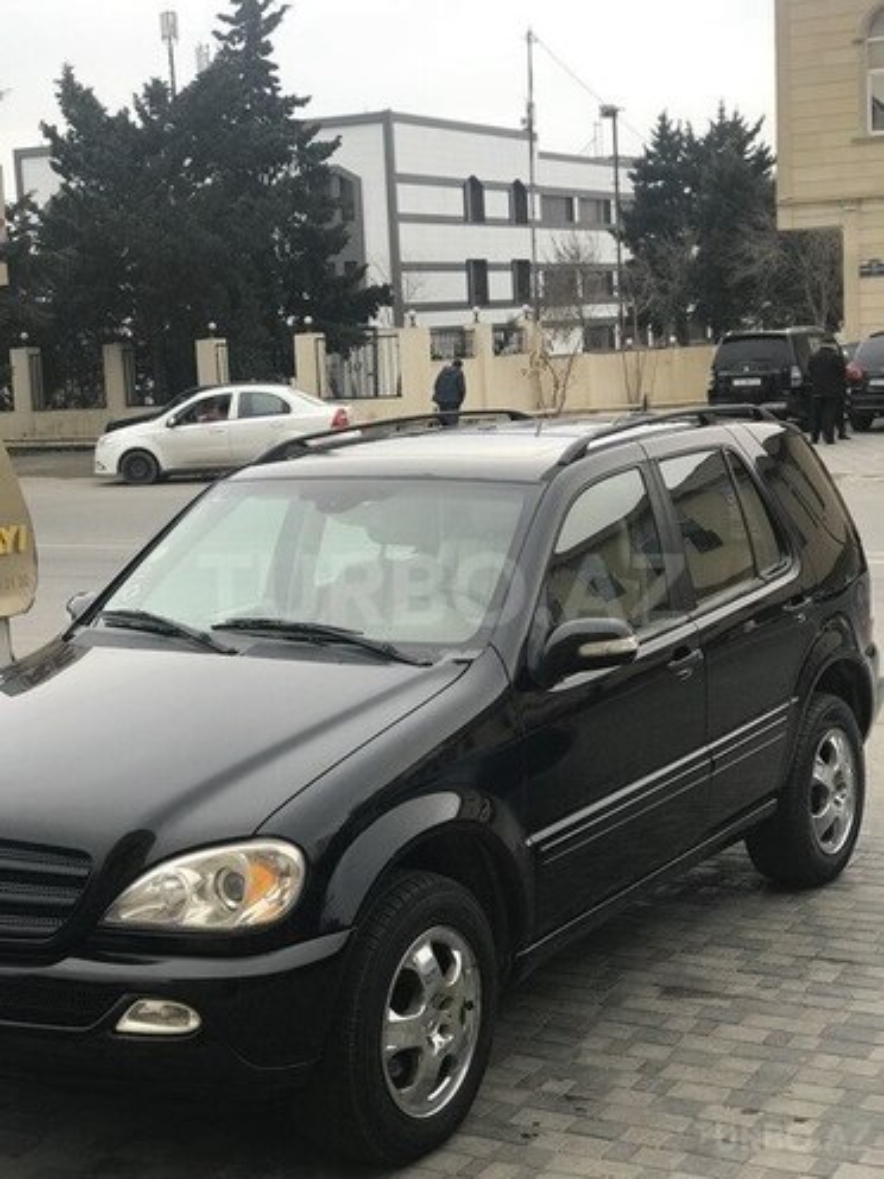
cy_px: 590
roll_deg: +2.6
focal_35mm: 57
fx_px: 1941
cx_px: 442
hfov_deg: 25.7
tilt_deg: -8.1
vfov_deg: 33.8
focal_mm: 6.6
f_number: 2.8
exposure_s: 1/50
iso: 32
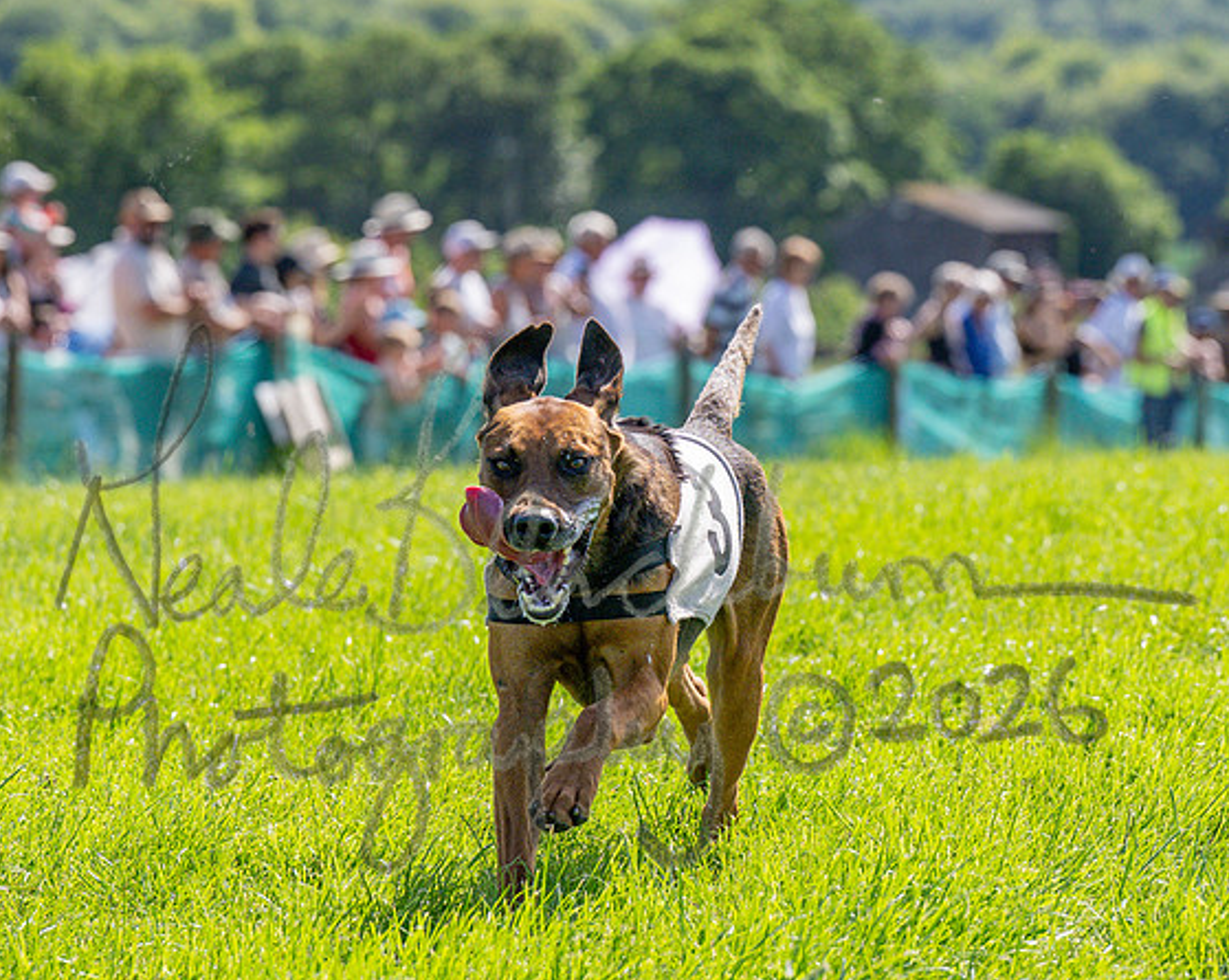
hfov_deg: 6.8
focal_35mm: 285
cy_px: 373
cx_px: 485
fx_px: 10356
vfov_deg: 5.4
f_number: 5
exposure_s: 1/2000
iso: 400
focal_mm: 125
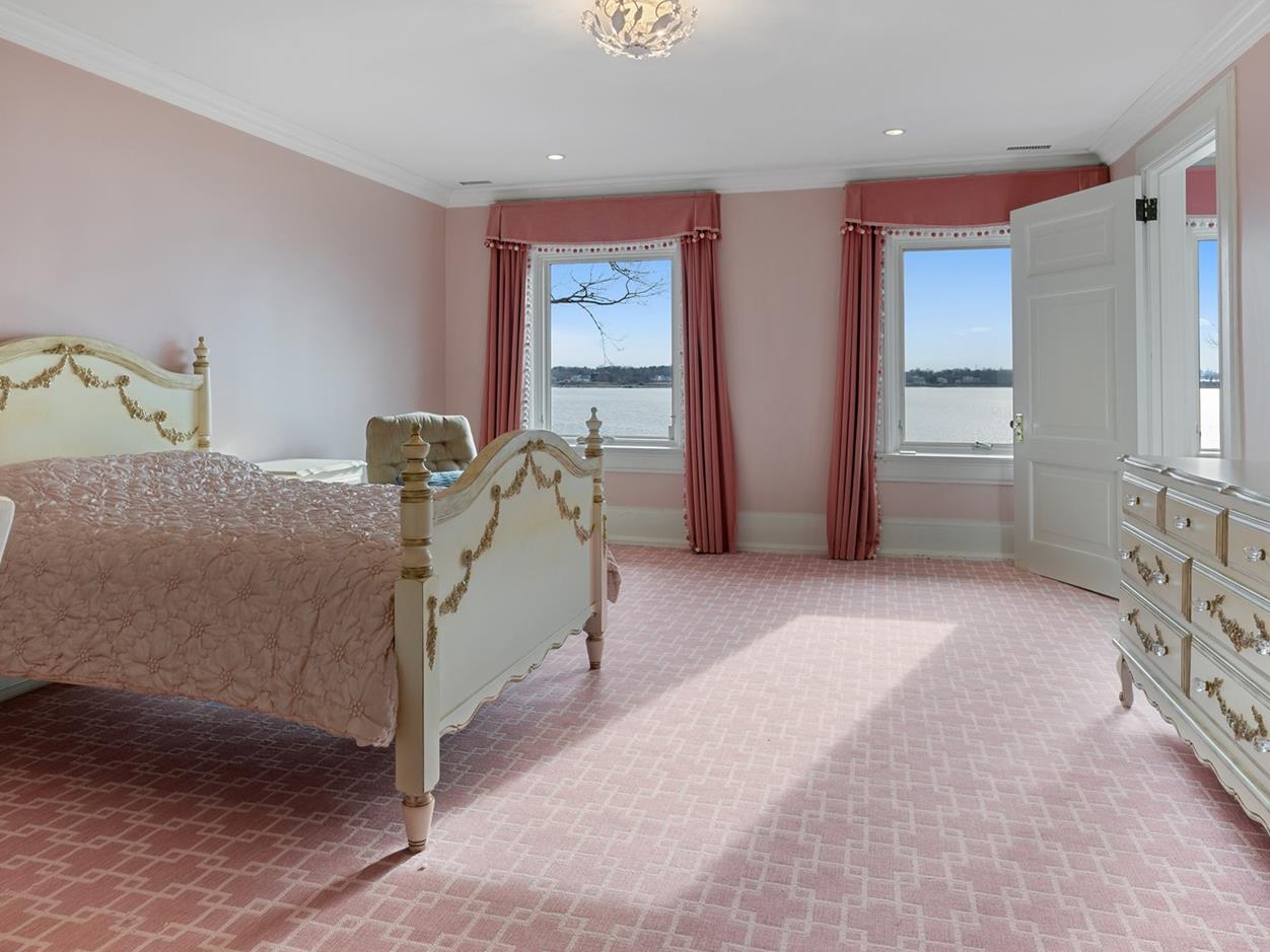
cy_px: 438
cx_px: 641
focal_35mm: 22
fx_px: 807
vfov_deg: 61.0
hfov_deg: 76.4
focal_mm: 14
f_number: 11
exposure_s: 1/8
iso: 200
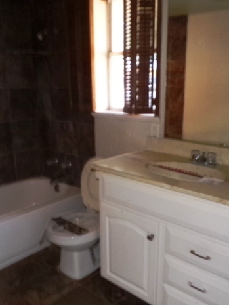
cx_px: 144
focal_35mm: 33
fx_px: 291
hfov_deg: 42.6
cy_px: 153
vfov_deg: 55.3
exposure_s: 1/17
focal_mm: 4.3
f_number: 3
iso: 200
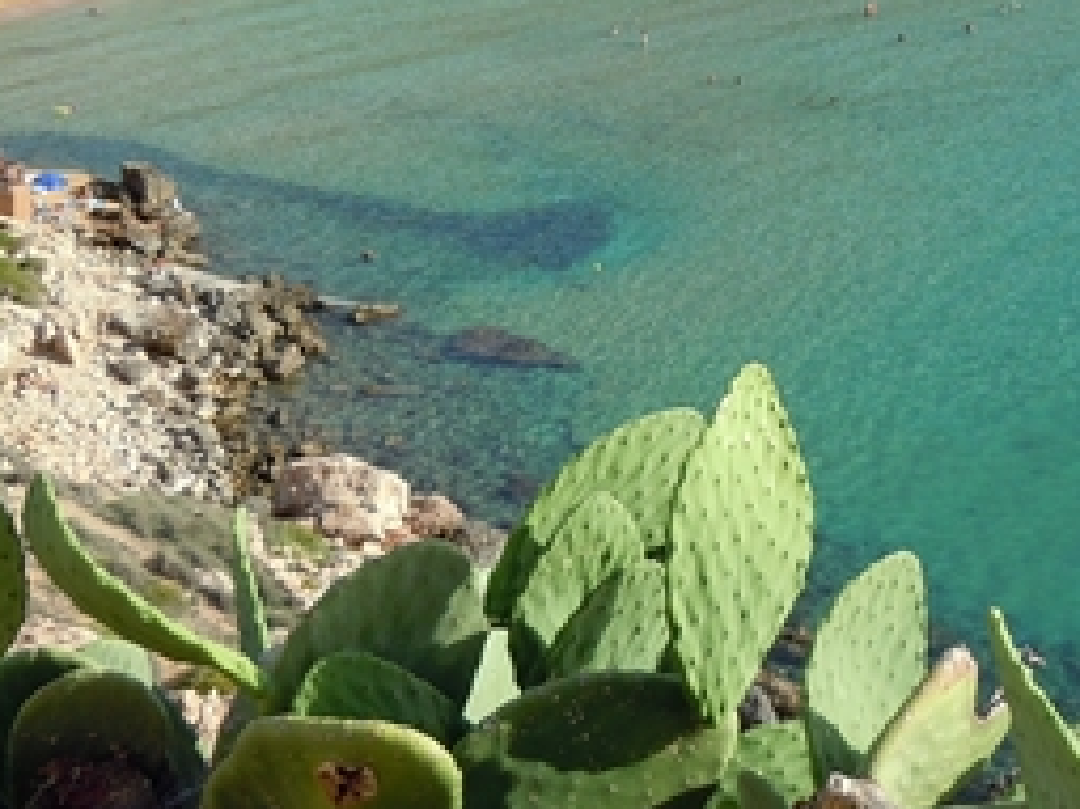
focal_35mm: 80
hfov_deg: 24.4
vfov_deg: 18.0
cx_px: 623
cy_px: 34
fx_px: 2495
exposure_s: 1/640
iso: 100
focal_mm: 6.2
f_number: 3.6
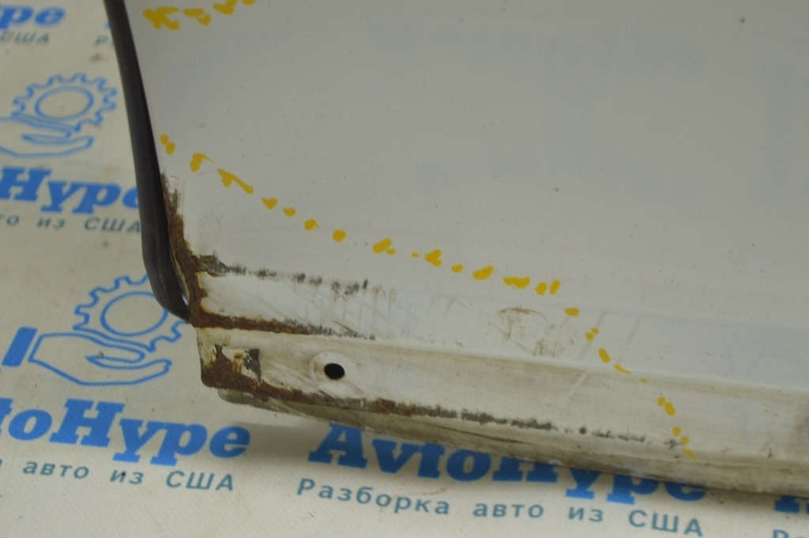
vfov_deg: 16.5
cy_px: 269
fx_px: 1852
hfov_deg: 24.6
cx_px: 404
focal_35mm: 82
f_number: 5.6
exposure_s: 1/20
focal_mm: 55
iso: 400
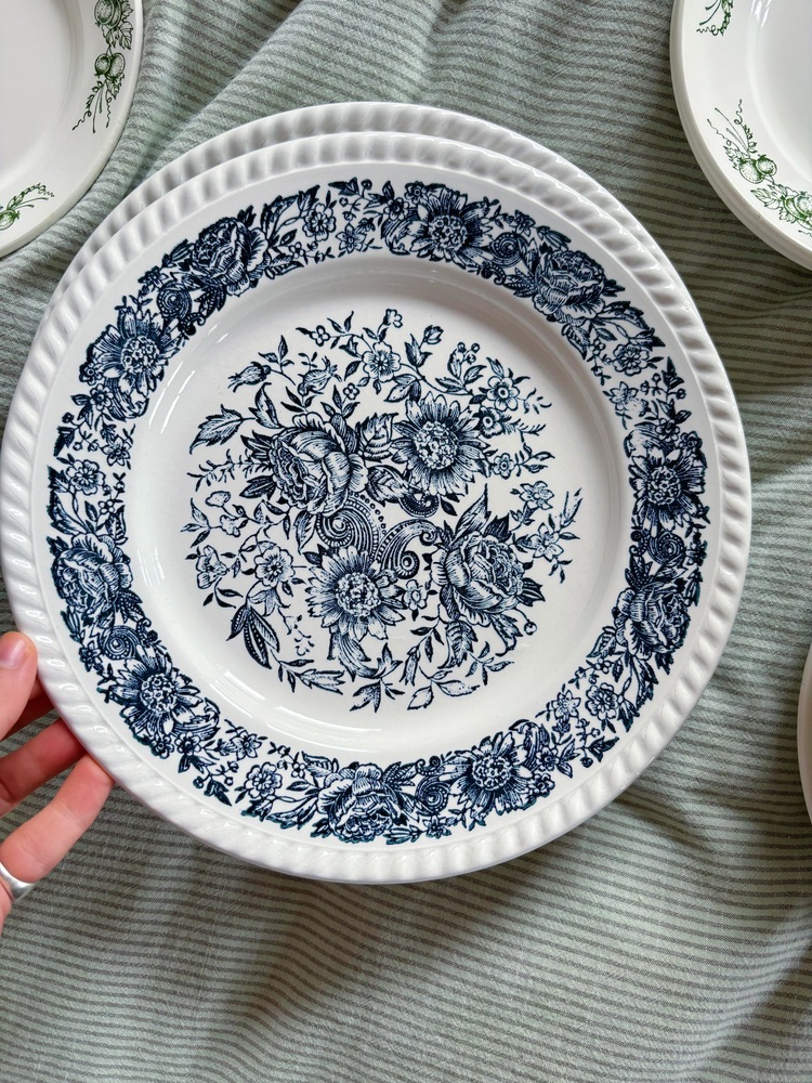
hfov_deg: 53.1
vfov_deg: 67.3
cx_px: 406
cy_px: 542
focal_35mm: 26
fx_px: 813
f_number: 1.6
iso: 125
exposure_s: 1/121
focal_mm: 5.96
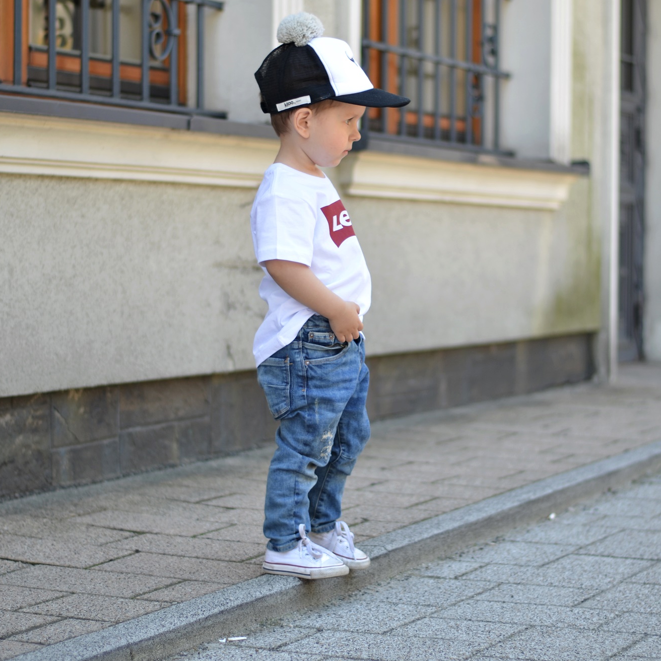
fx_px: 2096
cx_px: 361
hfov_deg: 17.9
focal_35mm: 97
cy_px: 330
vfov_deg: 17.9
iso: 100
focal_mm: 50
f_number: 1.8
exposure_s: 1/400
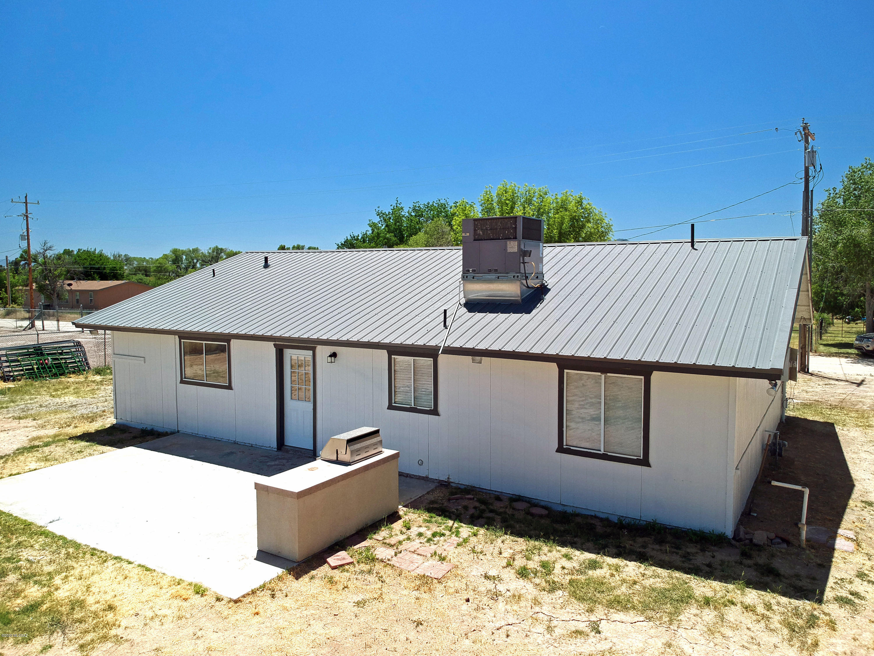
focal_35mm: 25
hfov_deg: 69.4
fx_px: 631
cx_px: 437
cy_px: 328
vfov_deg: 54.9
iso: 100
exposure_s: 1/640
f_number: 2.6
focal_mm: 4.49
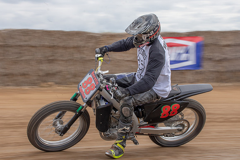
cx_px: 109
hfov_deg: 19.4
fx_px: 703
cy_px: 75
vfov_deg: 13.0
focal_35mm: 105
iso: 200
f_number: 14
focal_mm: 62
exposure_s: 1/160
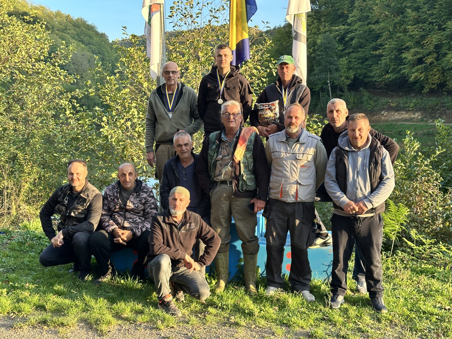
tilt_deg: -5.7
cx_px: 226
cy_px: 170
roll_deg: +0.3
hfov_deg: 39.7
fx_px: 627
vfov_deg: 30.3
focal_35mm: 48
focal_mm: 6.86
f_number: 1.78
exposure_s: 1/407
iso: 64
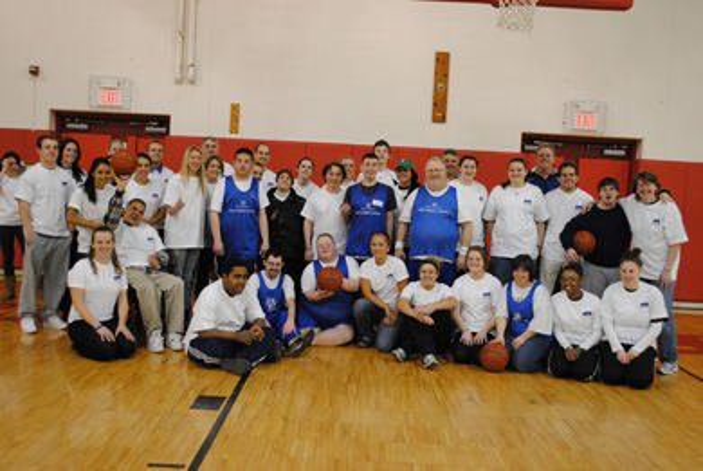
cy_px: 236
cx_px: 352
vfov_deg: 34.3
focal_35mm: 39
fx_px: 762
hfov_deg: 49.5
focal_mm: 26
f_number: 4.2
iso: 800
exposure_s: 1/50
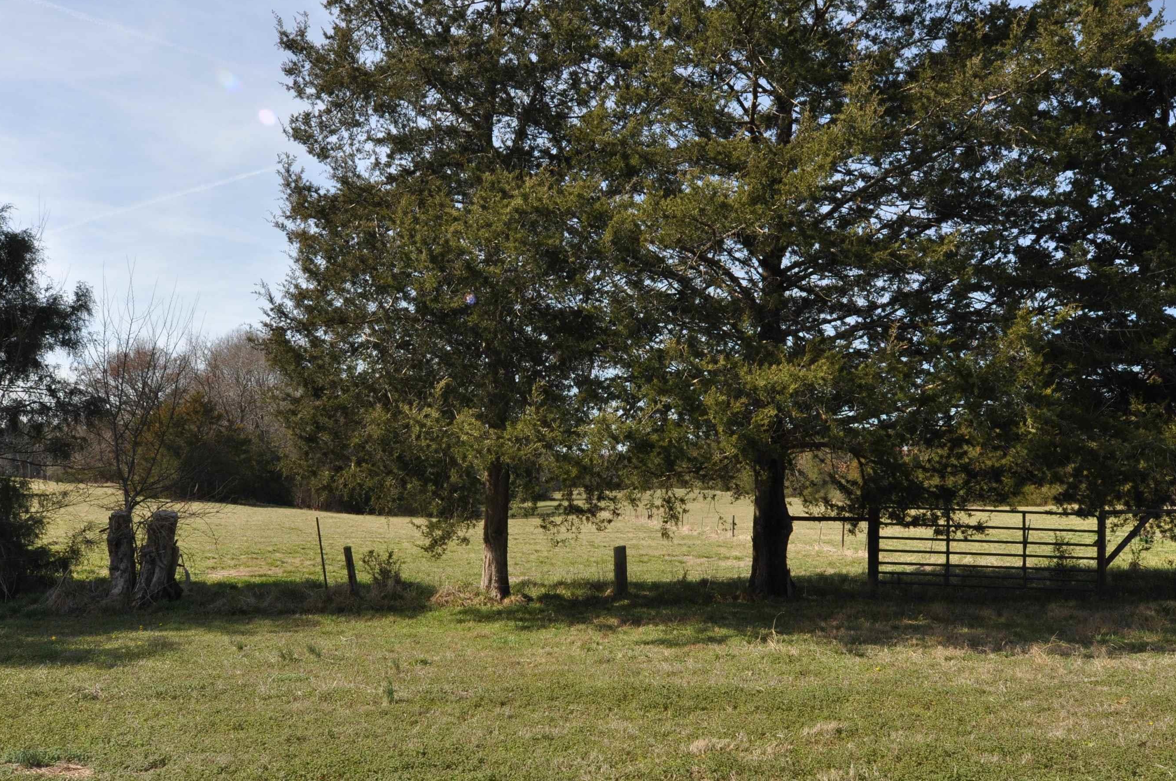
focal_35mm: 24
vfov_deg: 52.9
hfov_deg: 73.7
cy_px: 437
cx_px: 621
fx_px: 783
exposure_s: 1/200
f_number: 7.1
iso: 320
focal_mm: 14
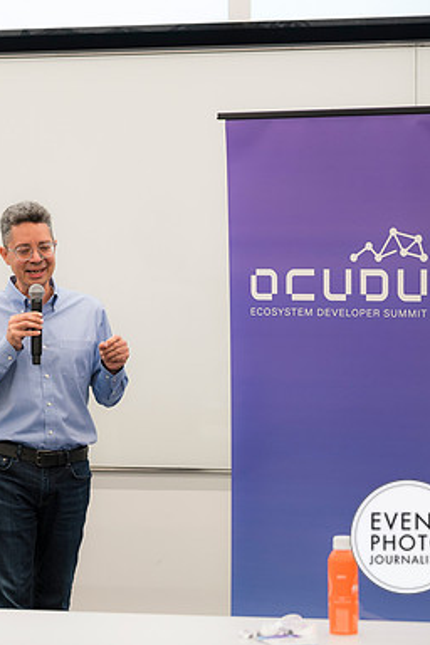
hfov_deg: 9.0
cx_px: 34
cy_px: 323
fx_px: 2705
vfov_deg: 13.6
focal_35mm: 151
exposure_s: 1/125
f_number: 2.8
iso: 800
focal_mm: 100
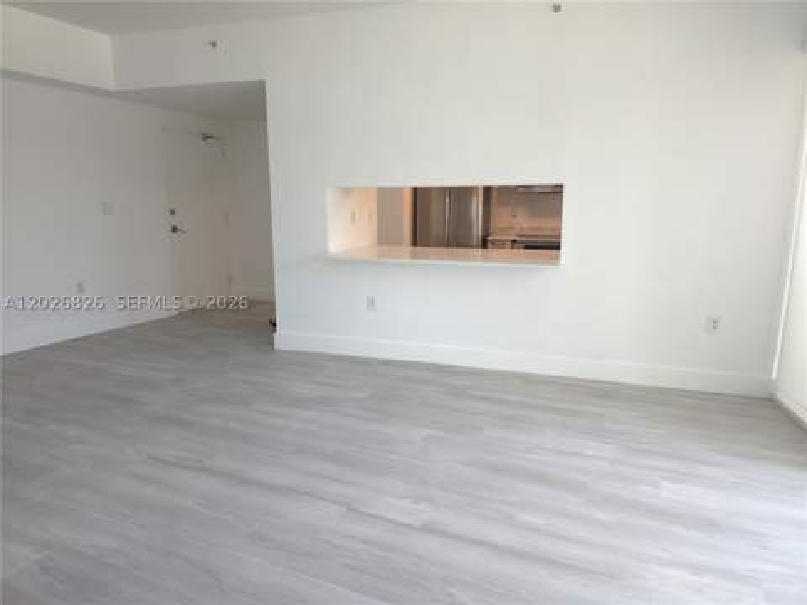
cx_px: 404
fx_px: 536
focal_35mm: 23
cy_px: 302
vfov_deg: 58.9
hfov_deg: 73.9
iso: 40
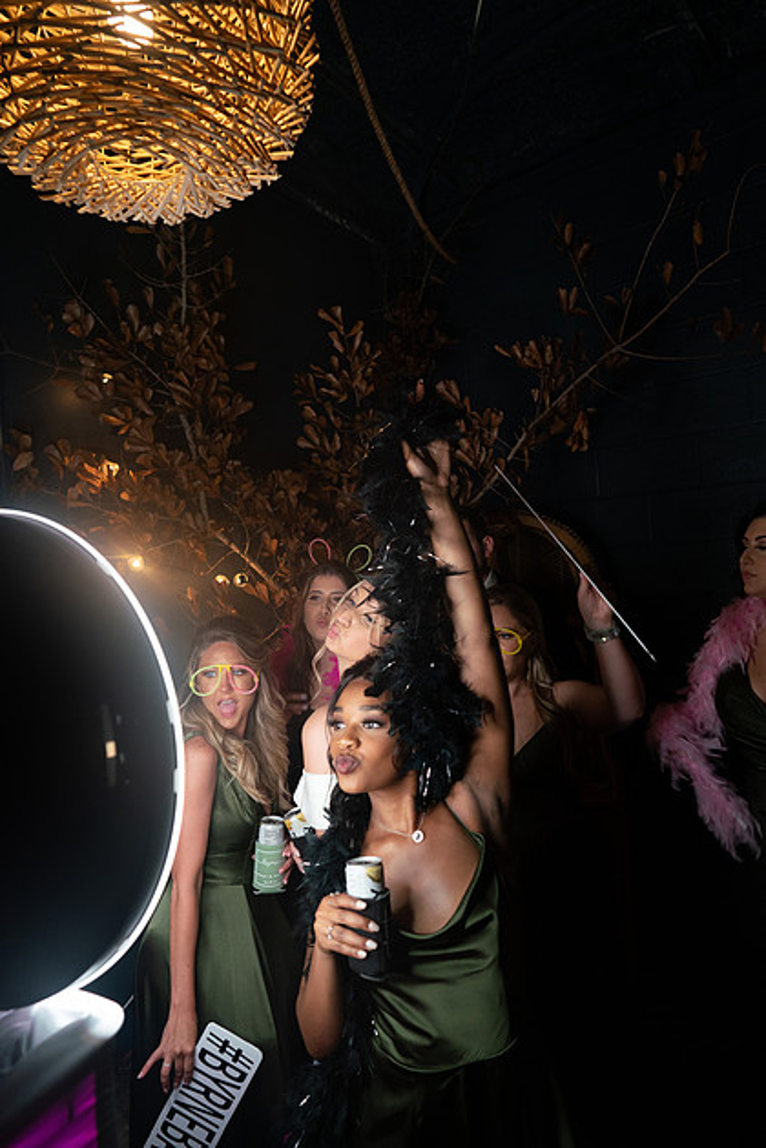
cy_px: 574
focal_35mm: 24
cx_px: 383
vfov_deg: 73.7
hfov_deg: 53.1
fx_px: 766
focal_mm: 24
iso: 1600
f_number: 3.2
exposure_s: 1/200
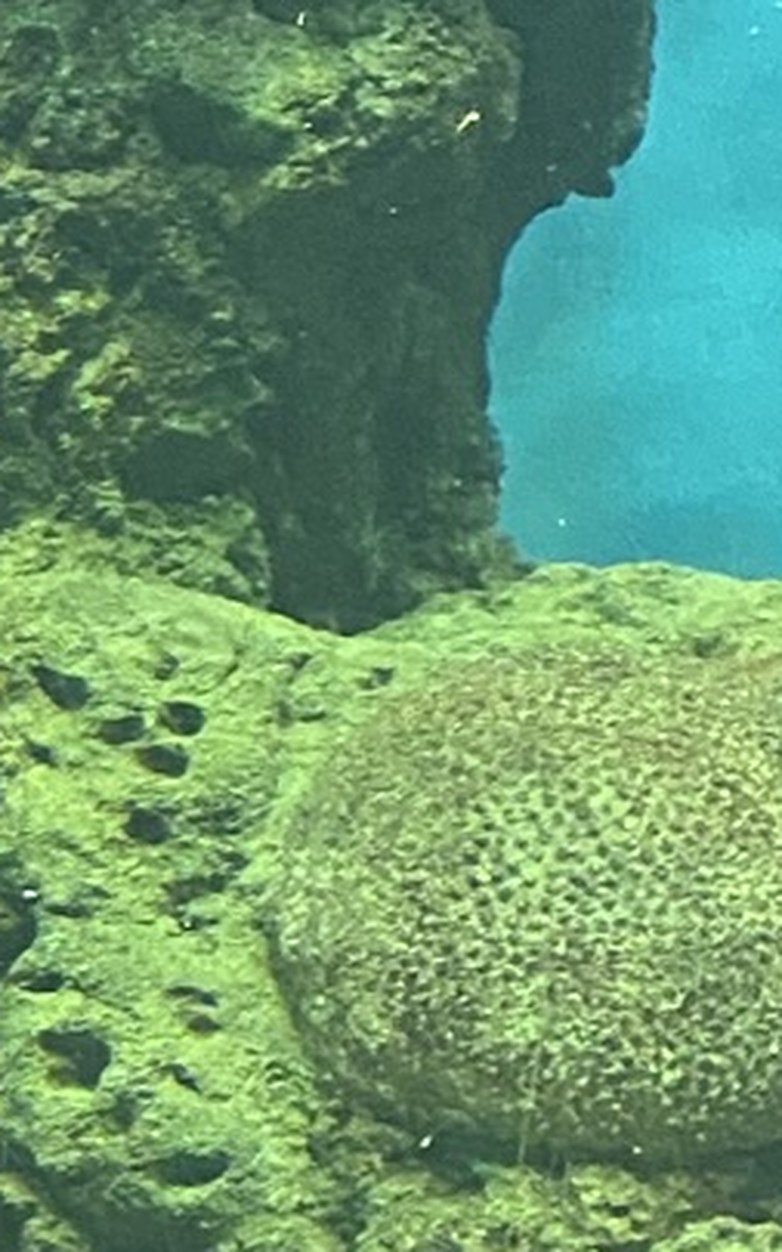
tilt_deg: -10.0
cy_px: 965
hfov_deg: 8.7
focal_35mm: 136
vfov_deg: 15.3
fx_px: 4639
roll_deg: +3.0
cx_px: -1137
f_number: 1.8
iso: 640
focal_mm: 4.25
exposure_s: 1/35
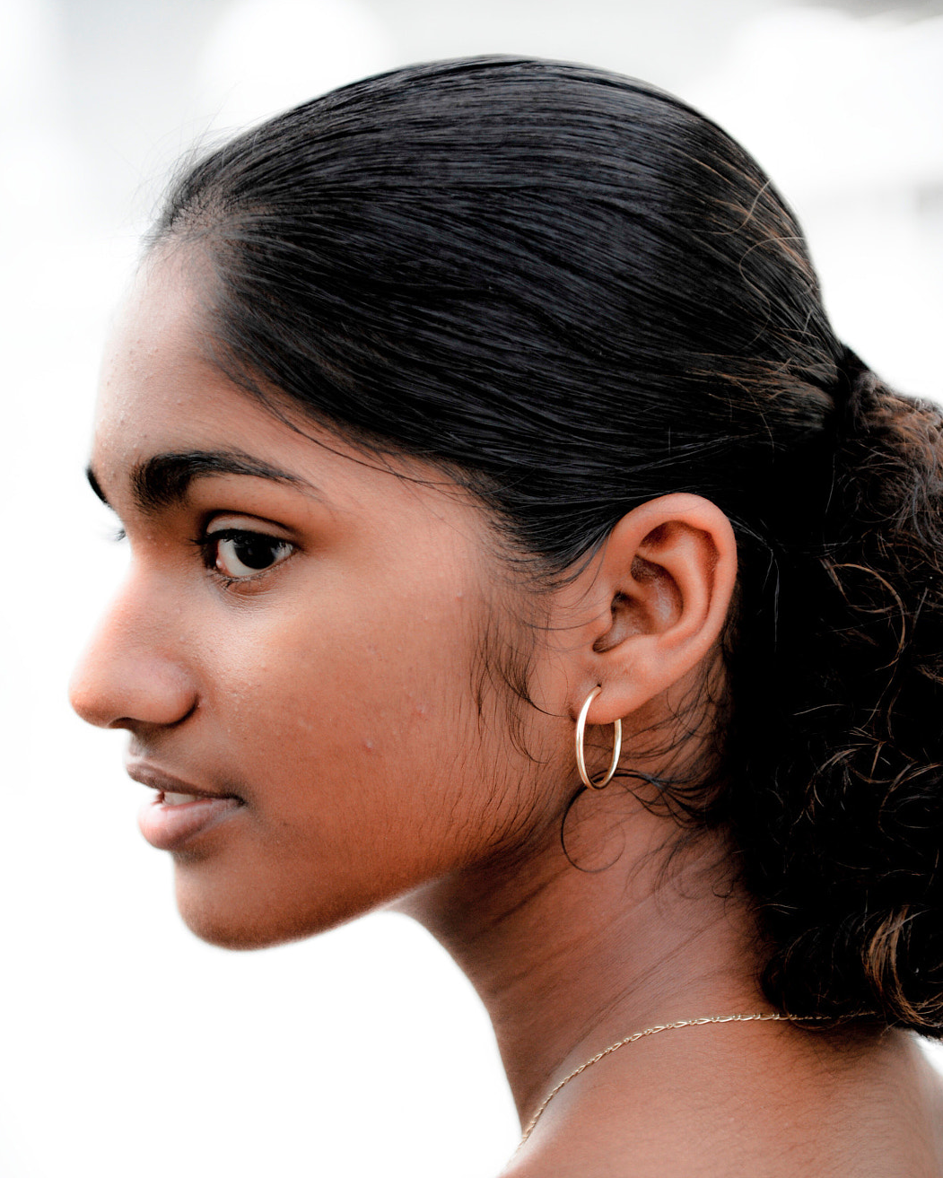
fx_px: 2790
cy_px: 676
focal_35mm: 80
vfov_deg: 23.8
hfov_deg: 19.2
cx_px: 470
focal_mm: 70
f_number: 2.8
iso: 400
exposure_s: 1/200
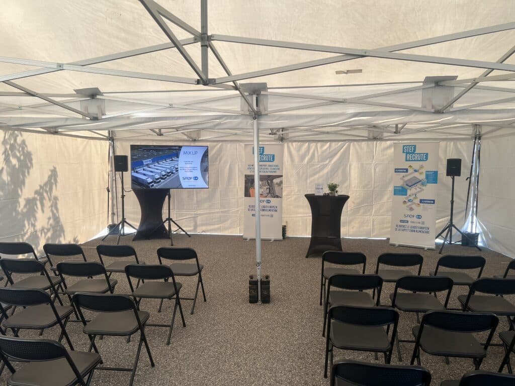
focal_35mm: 26
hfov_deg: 67.3
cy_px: 193
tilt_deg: -1.3
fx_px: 387
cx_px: 258
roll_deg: -0.8
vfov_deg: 53.1
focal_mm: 5.7
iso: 32
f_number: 1.5
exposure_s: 1/125
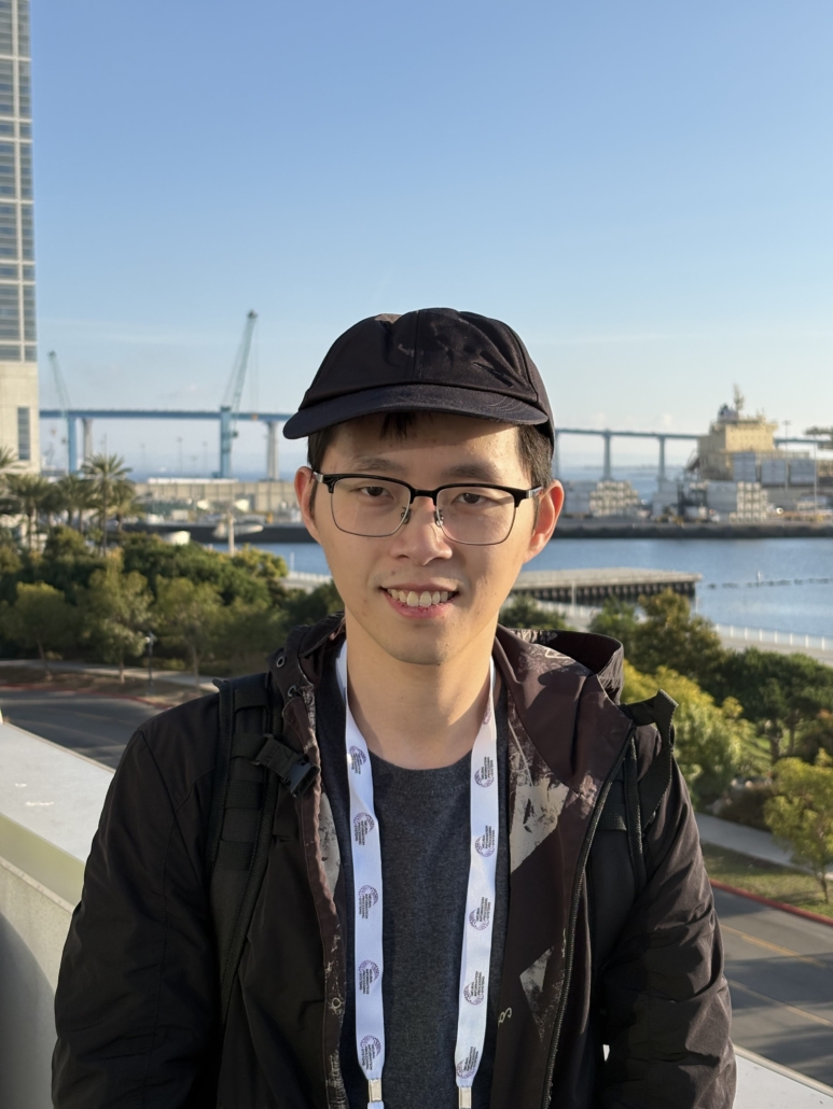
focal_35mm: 52
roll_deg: -0.1
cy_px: 554
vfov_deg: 36.8
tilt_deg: -3.0
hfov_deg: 28.0
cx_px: 416
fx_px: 1668
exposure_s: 1/2141
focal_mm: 5.96
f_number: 1.6
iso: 32
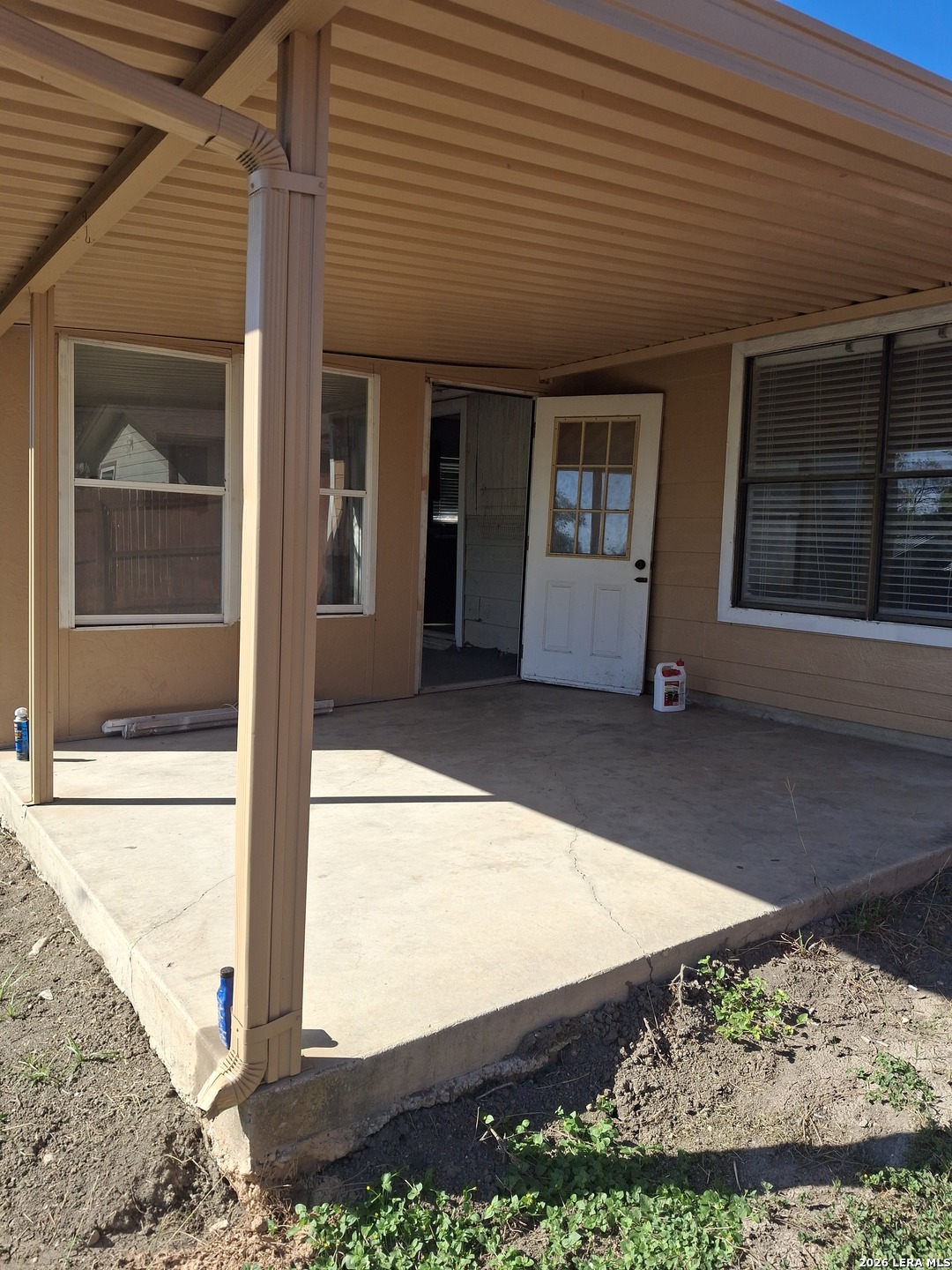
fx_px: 917
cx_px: 476
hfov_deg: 54.9
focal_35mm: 25
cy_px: 635
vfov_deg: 69.4
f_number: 1.8
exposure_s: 1/886
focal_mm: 4.69
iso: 25
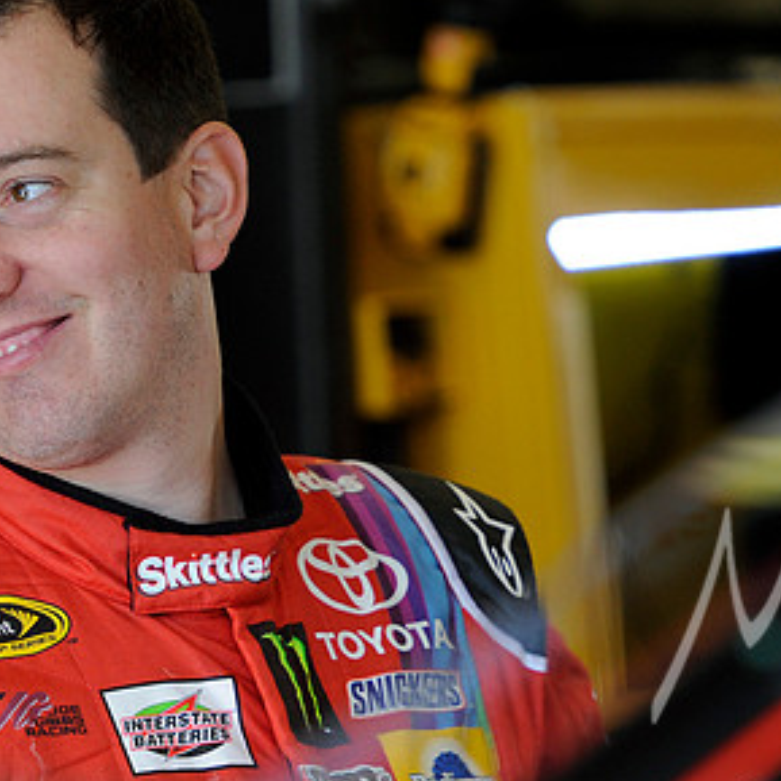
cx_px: 243
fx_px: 10440
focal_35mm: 409
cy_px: 407
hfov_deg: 4.3
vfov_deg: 4.3
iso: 1000
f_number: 4
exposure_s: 1/400
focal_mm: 240
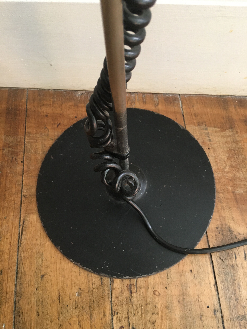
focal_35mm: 29
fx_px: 276
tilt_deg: -65.7
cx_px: 124
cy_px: 164
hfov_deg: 48.2
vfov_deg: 61.7
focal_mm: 4.15
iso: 160
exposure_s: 1/33
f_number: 2.2
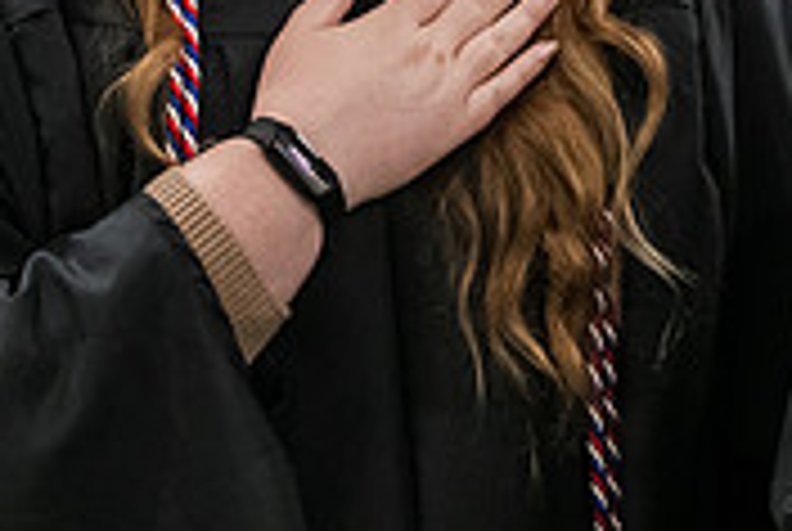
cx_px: 382
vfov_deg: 4.9
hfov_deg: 7.3
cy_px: -56
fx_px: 6236
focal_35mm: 283
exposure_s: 1/200
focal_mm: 86
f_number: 3.2
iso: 4000
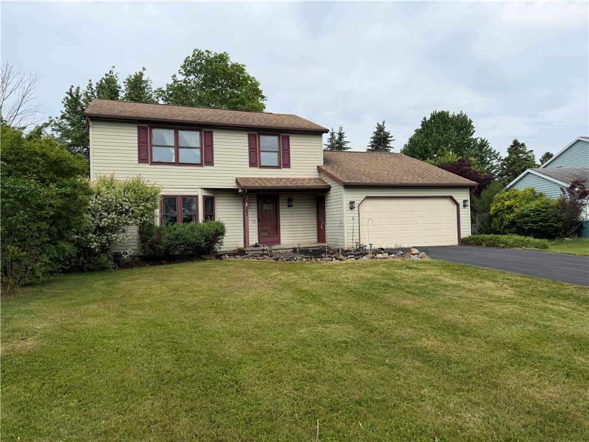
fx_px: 408
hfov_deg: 71.6
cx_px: 294
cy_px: 221
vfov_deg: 56.8
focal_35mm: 24
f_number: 1.78
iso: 80
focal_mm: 6.76
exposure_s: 1/4673
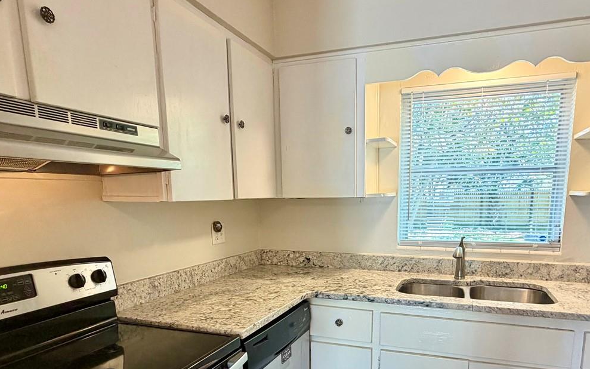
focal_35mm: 24
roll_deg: +1.6
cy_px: 260
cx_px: 338
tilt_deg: -10.8
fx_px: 386
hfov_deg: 74.4
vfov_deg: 49.7
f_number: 2.2
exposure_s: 1/60
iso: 200
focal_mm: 2.22
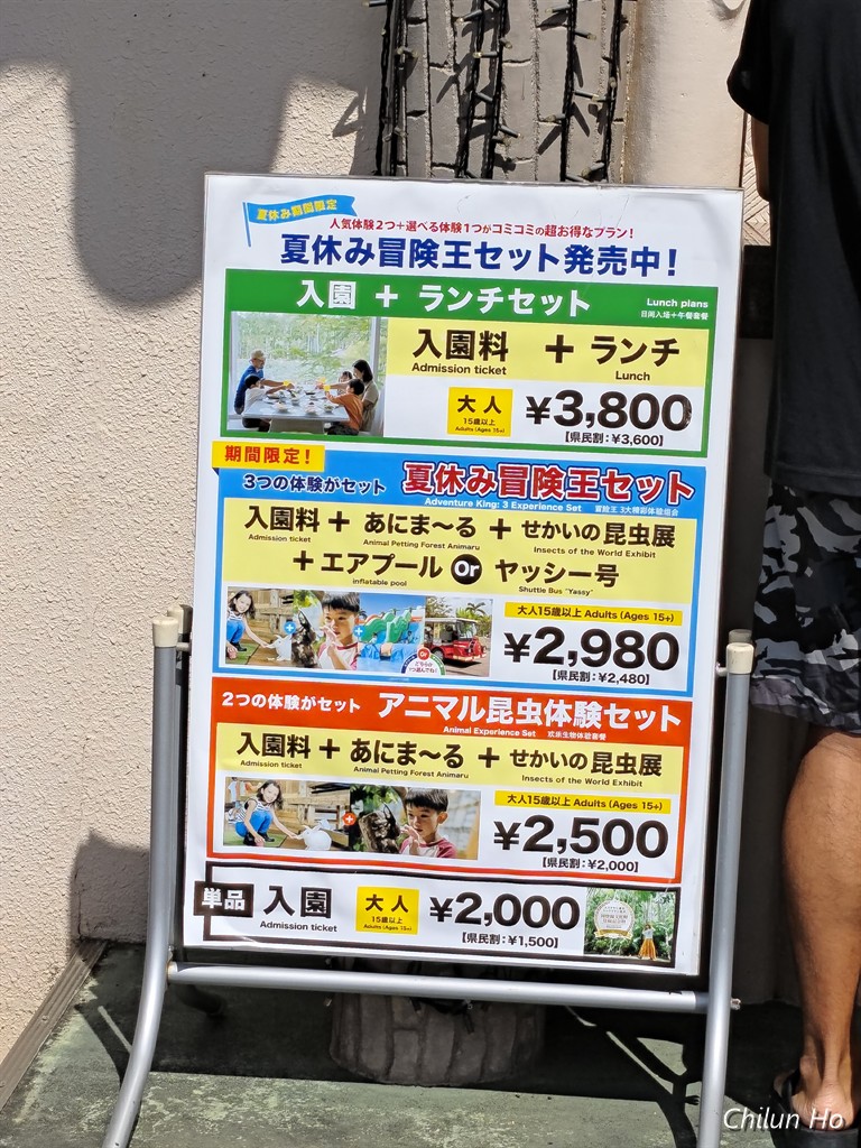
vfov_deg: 21.3
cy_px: 574
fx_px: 3051
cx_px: 430
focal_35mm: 92
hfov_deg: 16.1
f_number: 1.7
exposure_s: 1/1263
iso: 50
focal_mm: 6.07
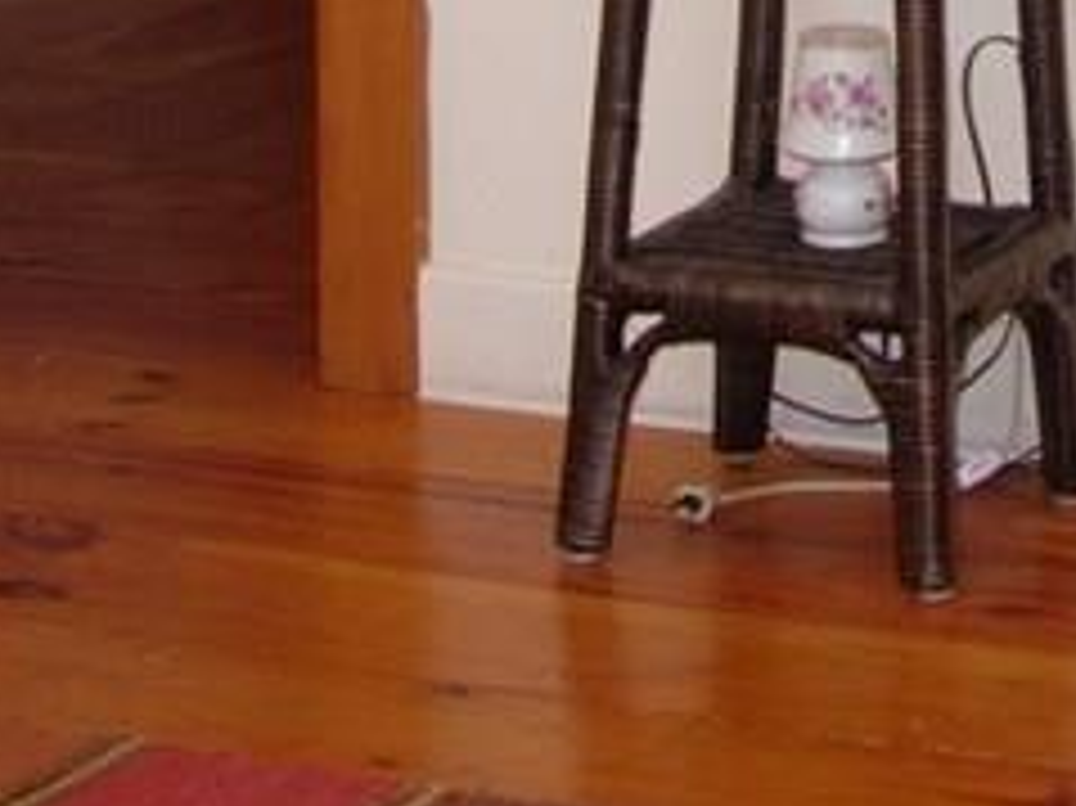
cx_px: 1261
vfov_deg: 8.5
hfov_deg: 11.9
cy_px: -905
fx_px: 5064
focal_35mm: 163
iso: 79
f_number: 2.8
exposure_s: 1/43.9
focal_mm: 7.8
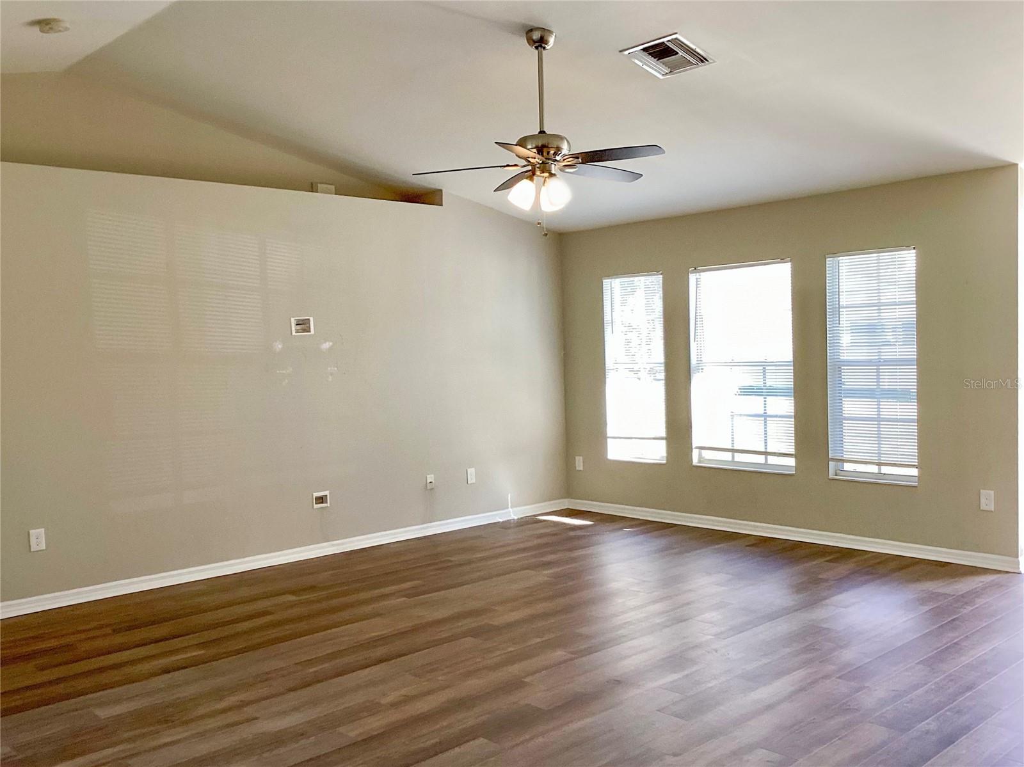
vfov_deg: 45.4
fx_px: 917
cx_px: 512
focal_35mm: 31
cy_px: 384
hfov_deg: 58.4
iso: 80
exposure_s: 1/120
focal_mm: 3.3
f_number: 2.4
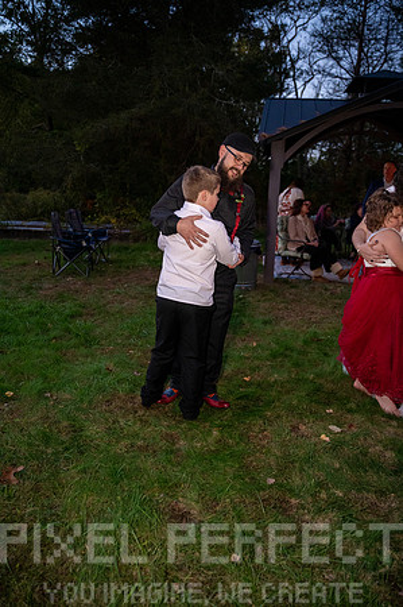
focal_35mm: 28
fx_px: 471
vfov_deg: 65.5
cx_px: 202
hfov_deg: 46.3
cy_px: 304
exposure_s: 1/60
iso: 8000
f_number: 2.8
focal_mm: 28
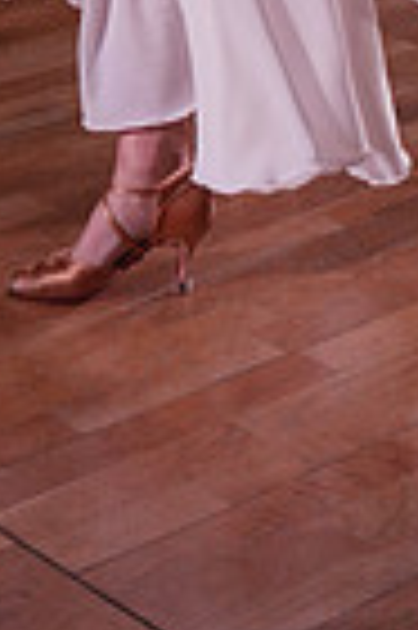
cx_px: 115
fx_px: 2392
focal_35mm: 137
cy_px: -644
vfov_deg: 13.0
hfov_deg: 10.0
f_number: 4
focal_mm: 33
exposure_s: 1/500
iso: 1250
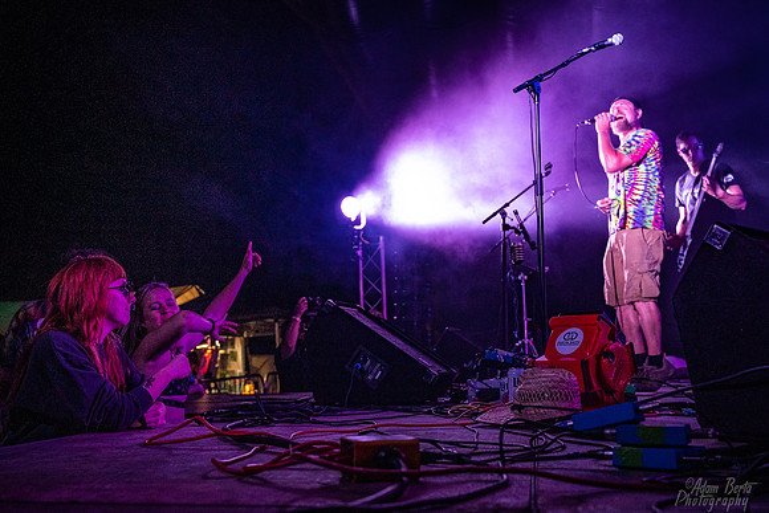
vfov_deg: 32.6
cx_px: 384
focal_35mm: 41
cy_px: 256
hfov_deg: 47.4
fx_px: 876
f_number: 4.5
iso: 6400
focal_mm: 41
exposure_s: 1/200
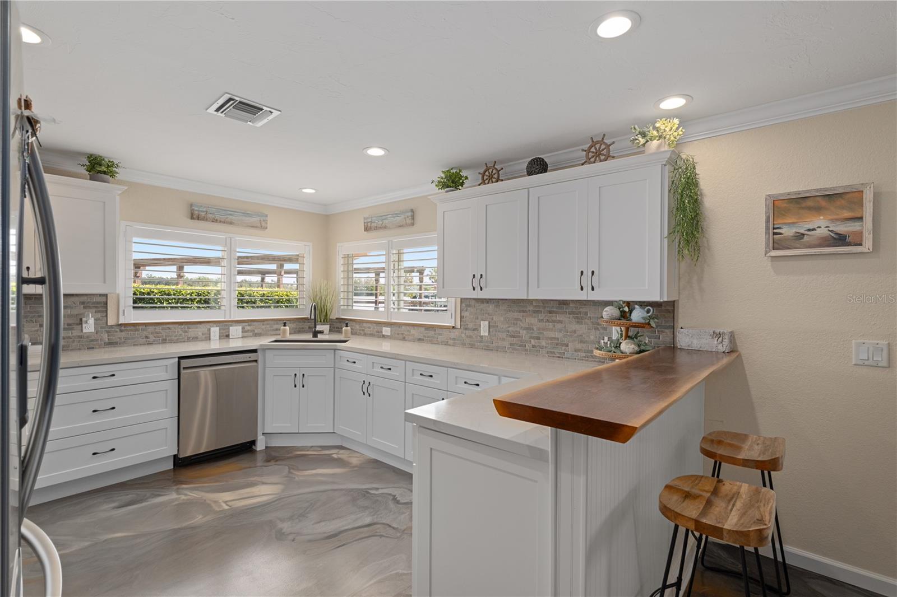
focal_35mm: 16
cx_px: 448
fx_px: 411
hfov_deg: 95.0
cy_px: 298
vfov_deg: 72.0
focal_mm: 11
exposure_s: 1/13
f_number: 8
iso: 250
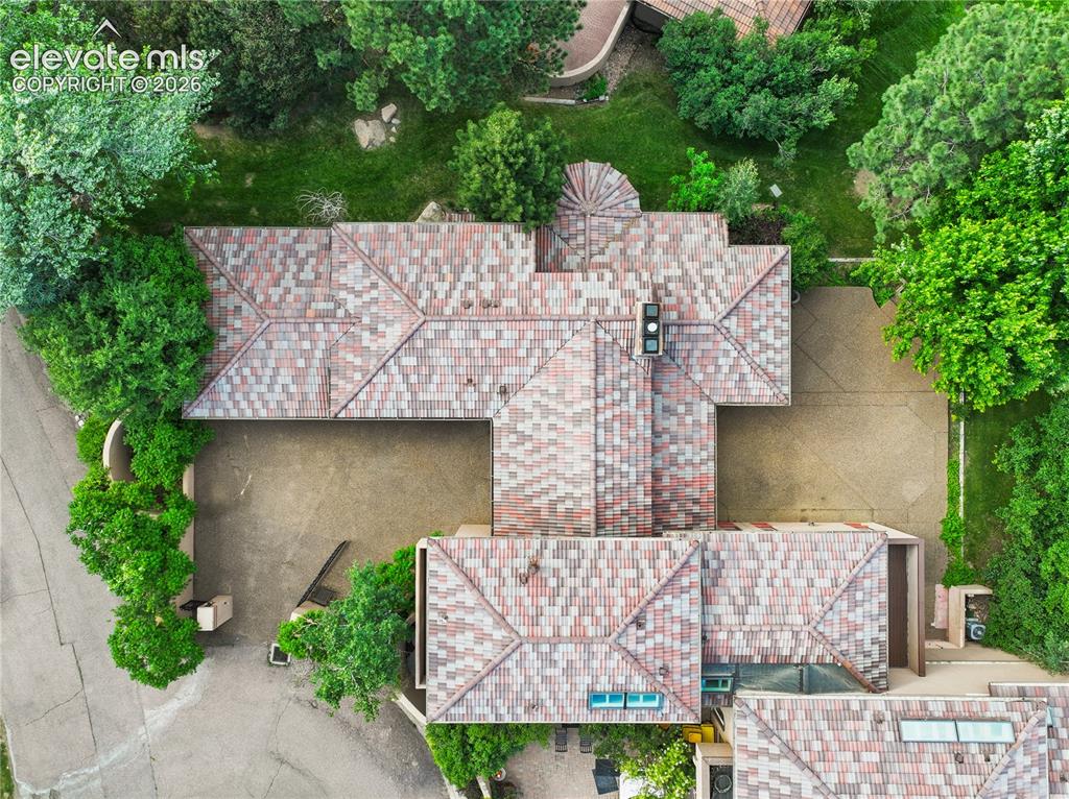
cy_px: 400
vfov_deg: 56.7
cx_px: 534
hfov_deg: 71.6
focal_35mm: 24
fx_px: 740
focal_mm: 12.29
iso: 100
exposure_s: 1/80
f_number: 2.8
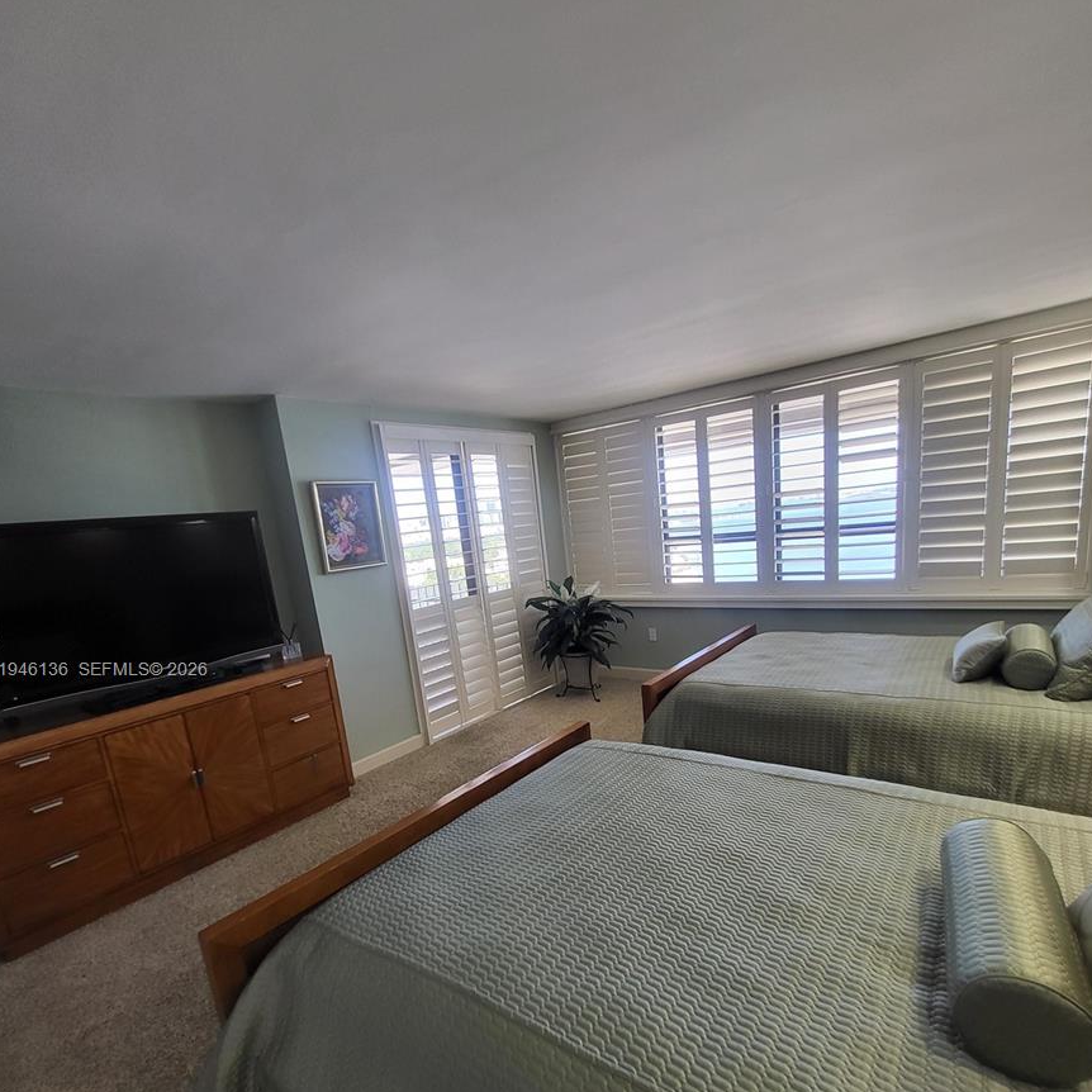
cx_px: 543
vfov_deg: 86.0
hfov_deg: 87.4
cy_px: 671
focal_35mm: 16
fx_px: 571
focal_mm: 1.74
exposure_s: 1/60
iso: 125
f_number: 2.2
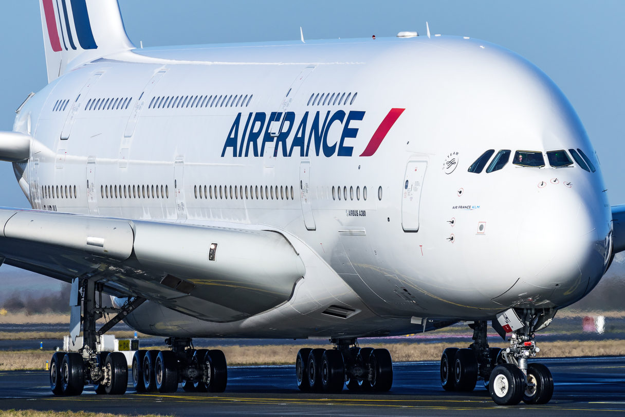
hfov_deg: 4.7
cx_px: 312
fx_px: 7639
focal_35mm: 440
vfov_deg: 3.1
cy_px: 208
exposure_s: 1/1600
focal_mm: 440
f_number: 7.1
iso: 200
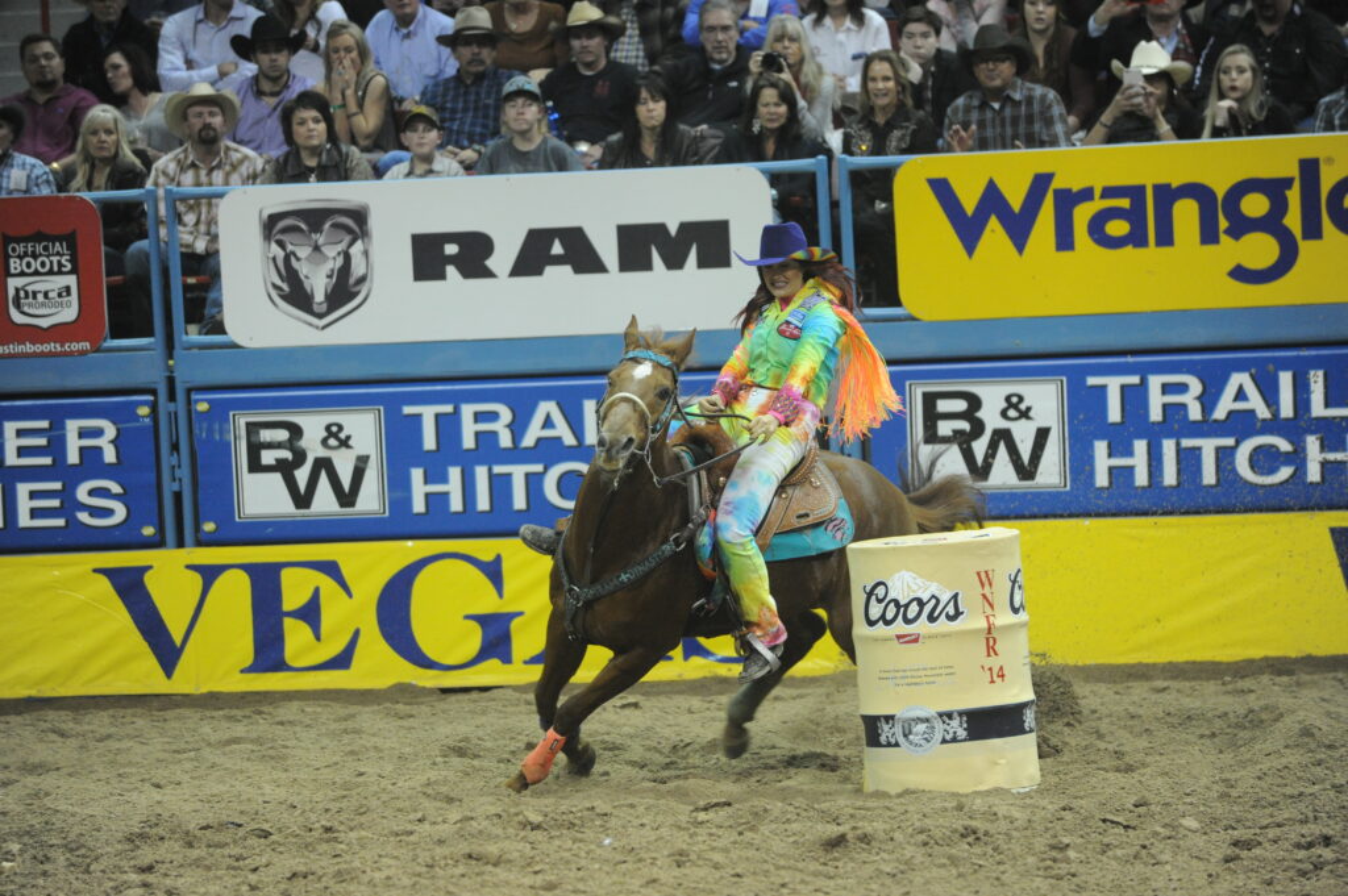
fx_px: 6173
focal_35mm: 165
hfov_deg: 12.5
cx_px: 674
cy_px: 448
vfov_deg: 8.3
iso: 5000
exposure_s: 1/500
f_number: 2.8
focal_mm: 165
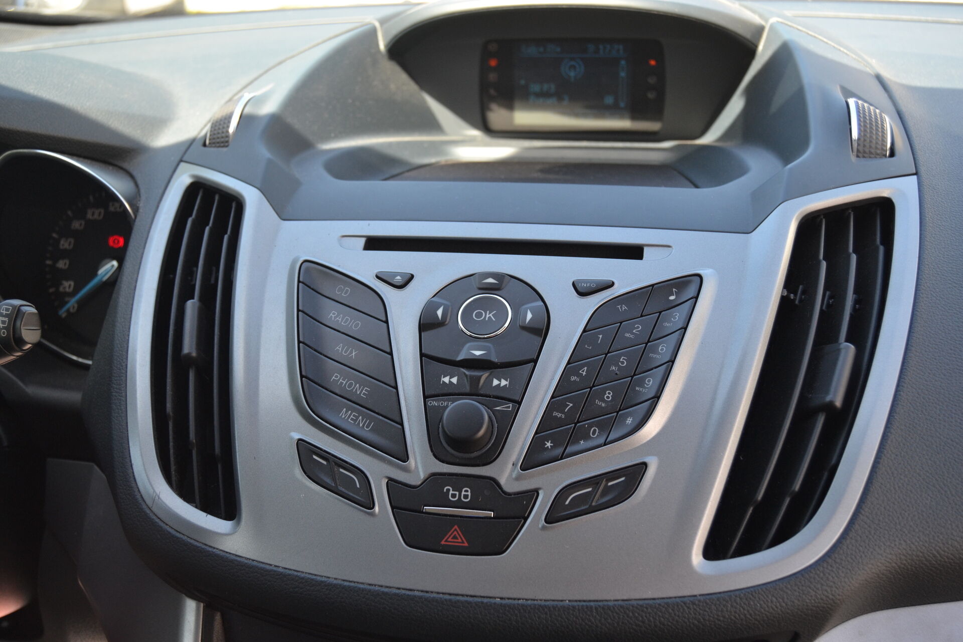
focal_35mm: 39
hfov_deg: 49.6
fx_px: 1043
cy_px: 321
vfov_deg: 34.2
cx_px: 482
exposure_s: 1/125
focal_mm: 26
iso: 320
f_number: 5.6
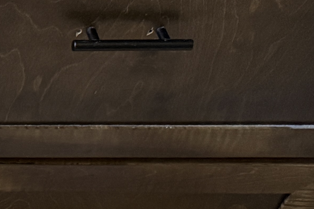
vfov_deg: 11.3
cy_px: 211
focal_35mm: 120
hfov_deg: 14.2
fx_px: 1047
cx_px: -322
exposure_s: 1/60
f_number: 1.78
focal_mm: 6.76
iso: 640
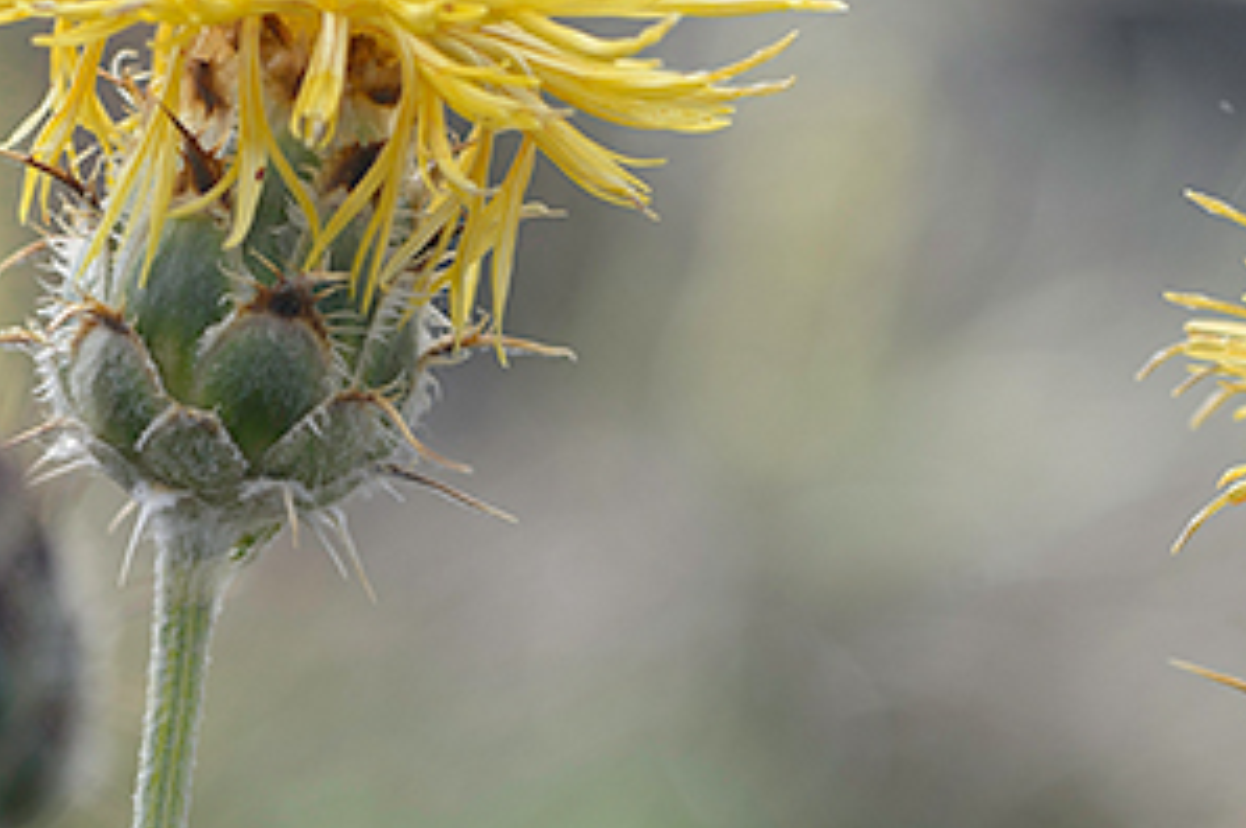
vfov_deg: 3.9
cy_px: 646
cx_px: 686
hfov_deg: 5.9
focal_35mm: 352
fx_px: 12170
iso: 100
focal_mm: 105
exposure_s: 1/80
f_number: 9
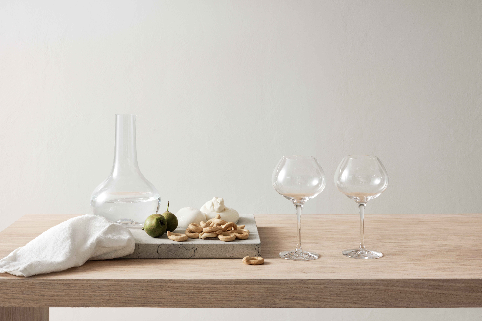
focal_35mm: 53
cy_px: 169
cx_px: 245
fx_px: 710
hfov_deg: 37.5
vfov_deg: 25.5
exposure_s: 1/3
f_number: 14
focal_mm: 63
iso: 100
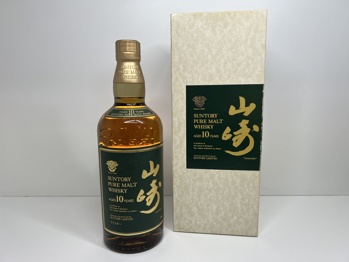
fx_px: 262
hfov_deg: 67.3
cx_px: 174
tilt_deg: -8.2
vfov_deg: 53.1
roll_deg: +0.9
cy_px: 131
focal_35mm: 26
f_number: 1.5
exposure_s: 1/207
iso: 40
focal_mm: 5.7
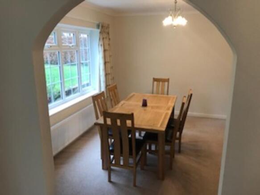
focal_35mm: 28
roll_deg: +0.5
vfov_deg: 49.7
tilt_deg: -12.5
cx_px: 130
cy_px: 98
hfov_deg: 63.5
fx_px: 210
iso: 40
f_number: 1.8
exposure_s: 1/33
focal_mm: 3.99
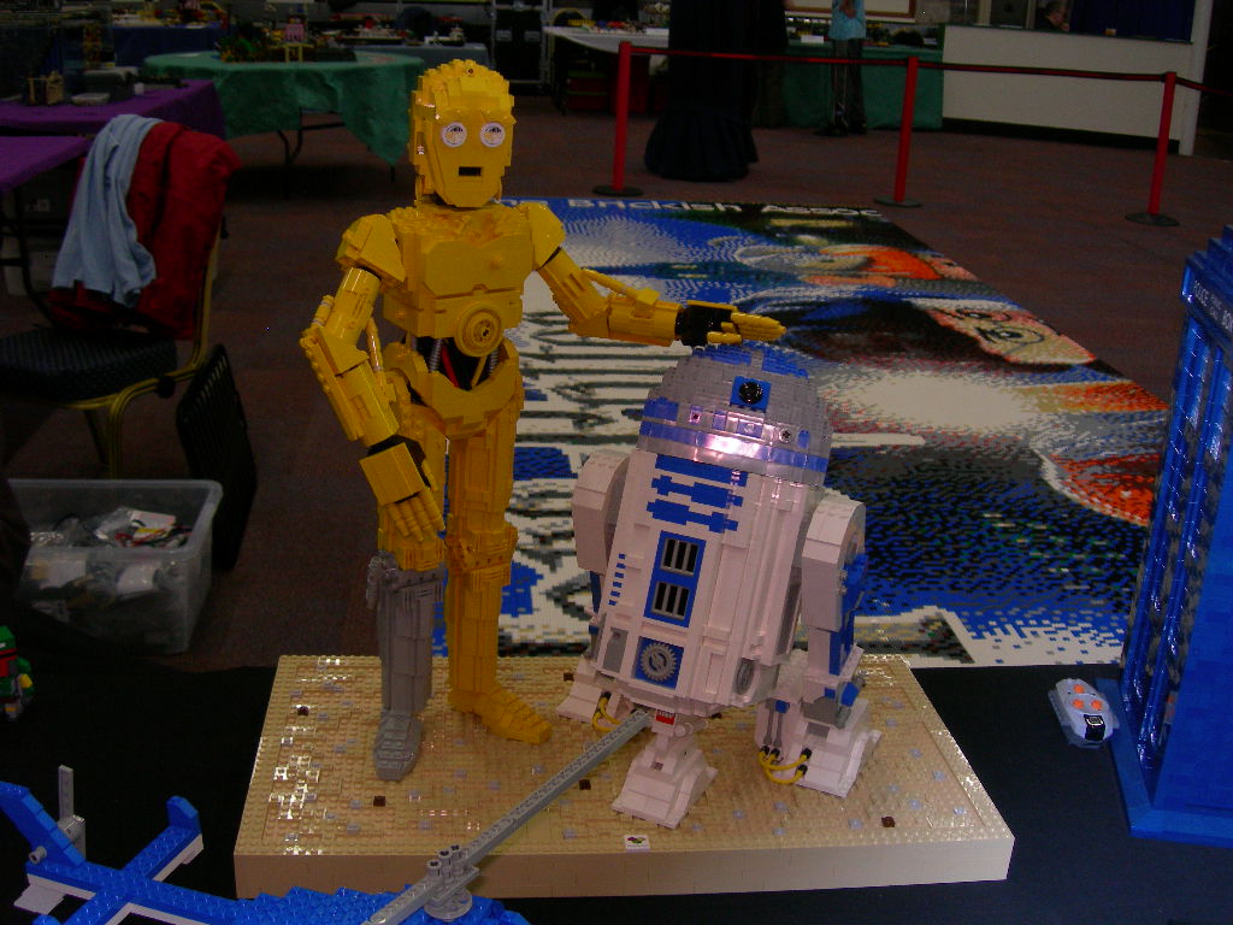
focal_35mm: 38
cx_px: 616
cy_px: 462
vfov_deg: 37.7
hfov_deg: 49.0
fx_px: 1354
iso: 177
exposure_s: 1/60.1
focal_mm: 7.8
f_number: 2.8
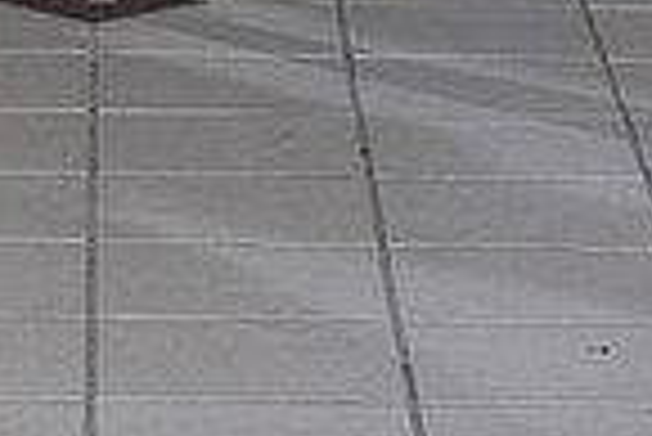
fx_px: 5910
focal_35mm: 326
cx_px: 49
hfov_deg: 6.3
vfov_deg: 4.2
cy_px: -562
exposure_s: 1/160
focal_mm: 105
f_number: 5.6
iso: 1250
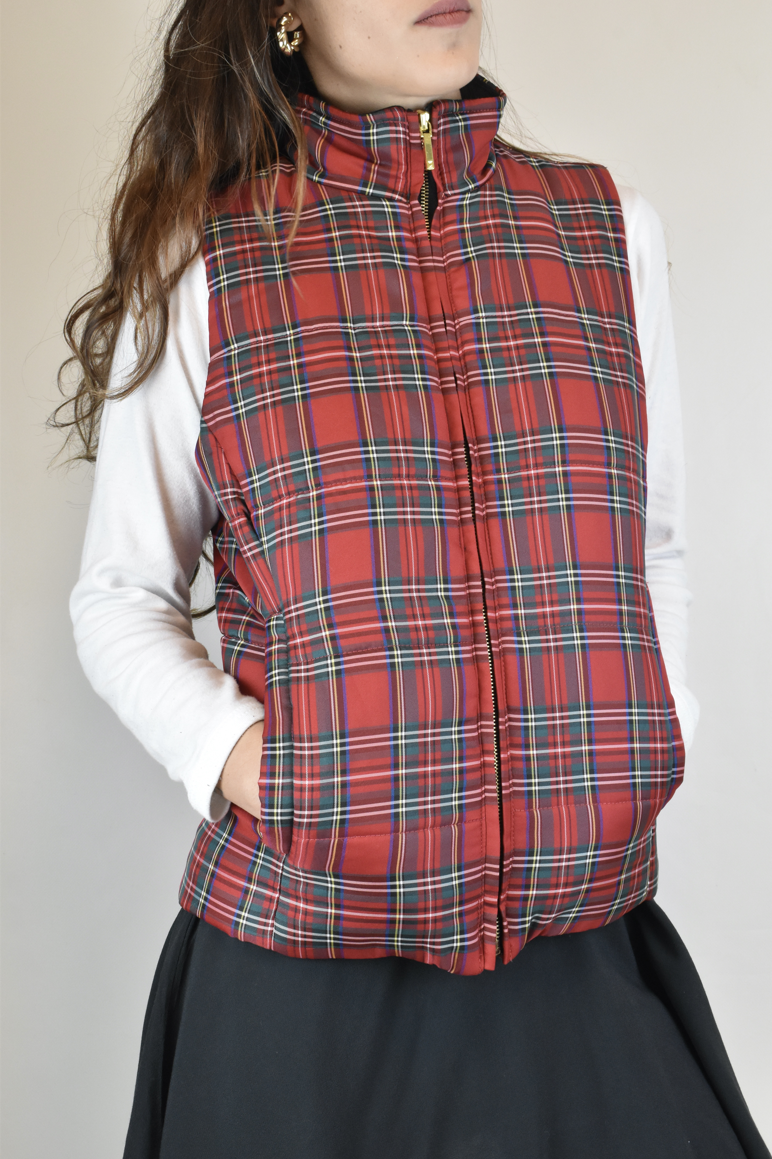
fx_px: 1689
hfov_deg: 25.8
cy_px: 580
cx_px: 386
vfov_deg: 37.9
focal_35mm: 52
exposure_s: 1/50
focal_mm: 35
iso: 1600
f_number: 13
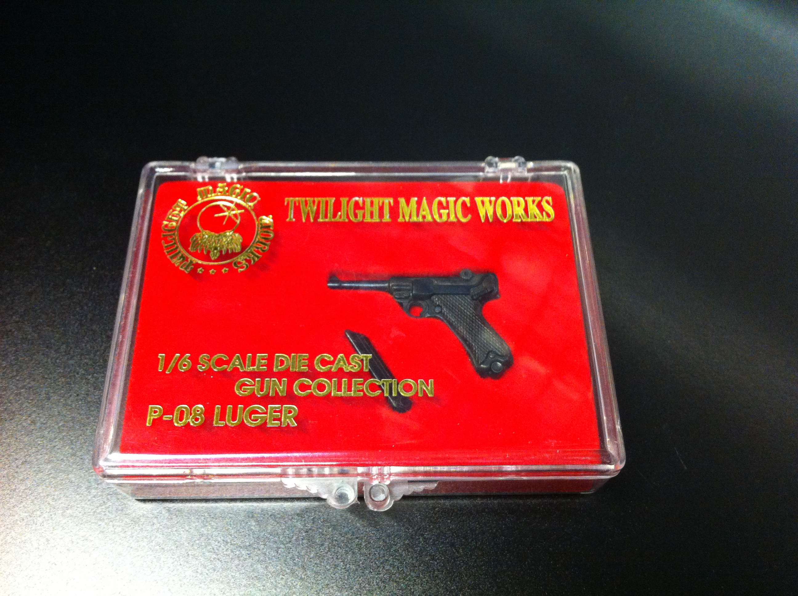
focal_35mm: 35
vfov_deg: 40.6
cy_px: 298
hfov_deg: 52.7
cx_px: 399
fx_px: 806
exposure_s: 1/15
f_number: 2.8
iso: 320
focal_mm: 3.85
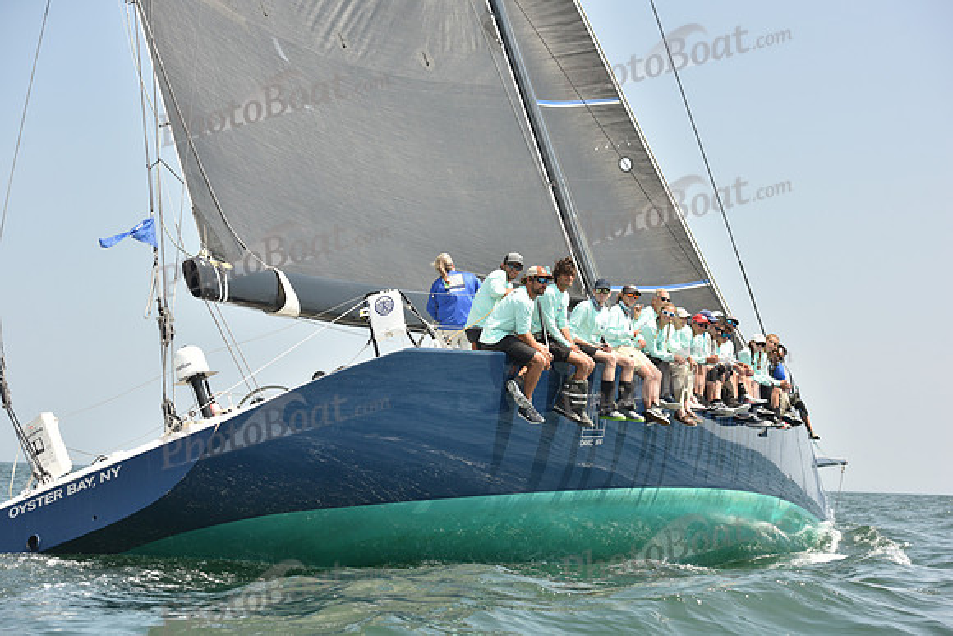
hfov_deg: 28.8
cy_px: 318
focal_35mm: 70
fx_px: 1853
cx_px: 476
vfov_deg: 19.5
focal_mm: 70
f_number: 7.1
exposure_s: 1/800
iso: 250
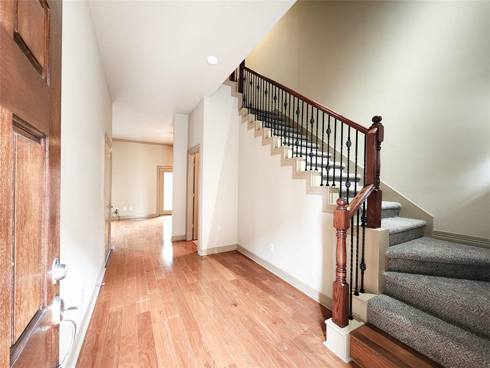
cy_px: 184
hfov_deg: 106.2
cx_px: 245
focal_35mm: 13
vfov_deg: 89.9
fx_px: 184
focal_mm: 2.2
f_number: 2.2
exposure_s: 1/30
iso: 320
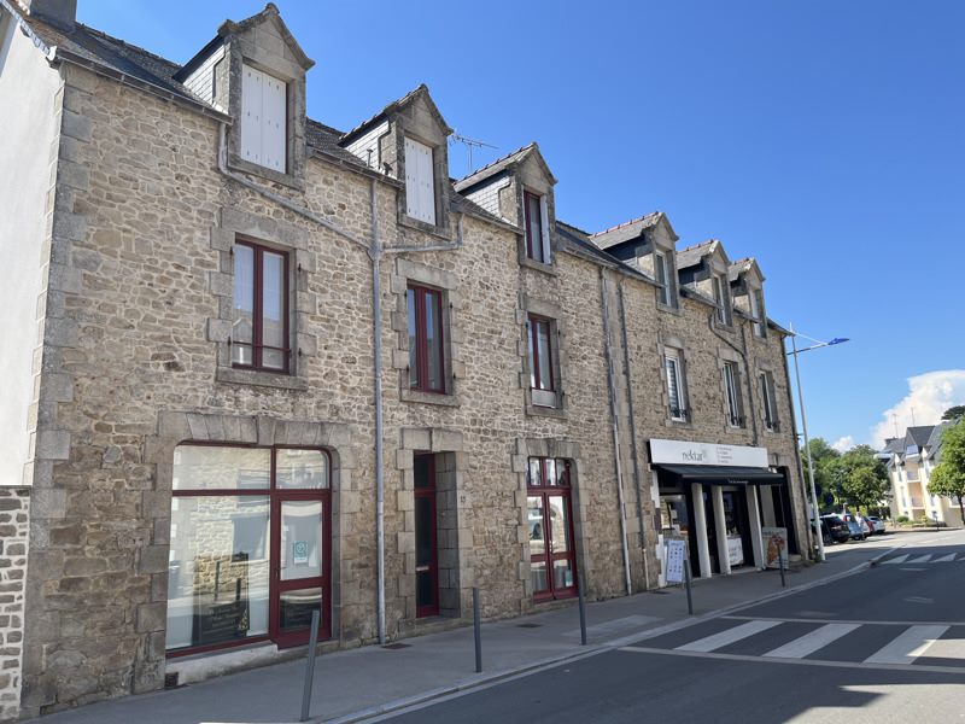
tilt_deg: +11.3
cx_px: 482
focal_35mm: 26
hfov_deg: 67.3
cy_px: 362
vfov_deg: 53.1
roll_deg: +3.8
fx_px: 725
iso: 50
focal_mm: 5.1
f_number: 1.6
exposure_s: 1/2062
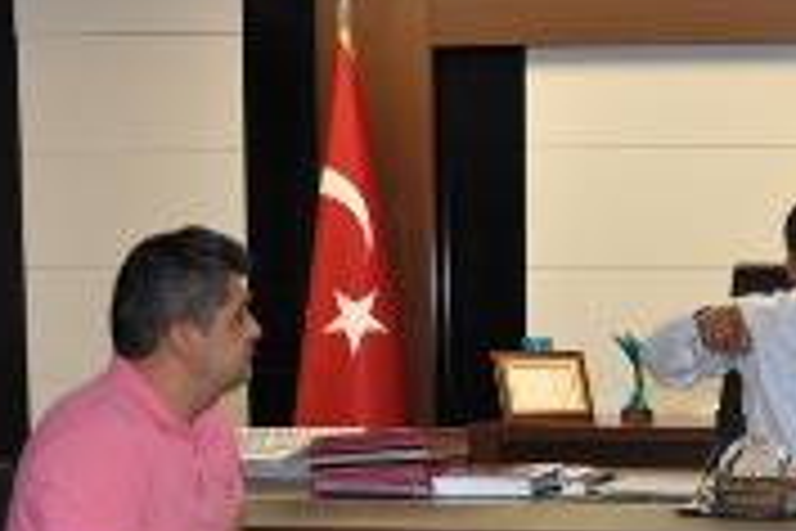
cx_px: 693
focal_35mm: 91
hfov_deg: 21.9
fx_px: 2012
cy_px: 540
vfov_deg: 14.8
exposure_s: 1/60
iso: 200
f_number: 4
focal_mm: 24
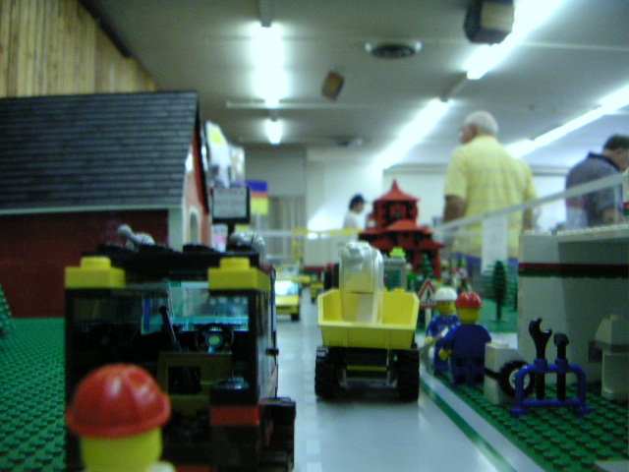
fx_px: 672
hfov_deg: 50.1
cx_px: 314
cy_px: 236
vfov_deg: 38.7
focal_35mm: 37
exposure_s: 1/45
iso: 400
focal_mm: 4.8
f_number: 2.8
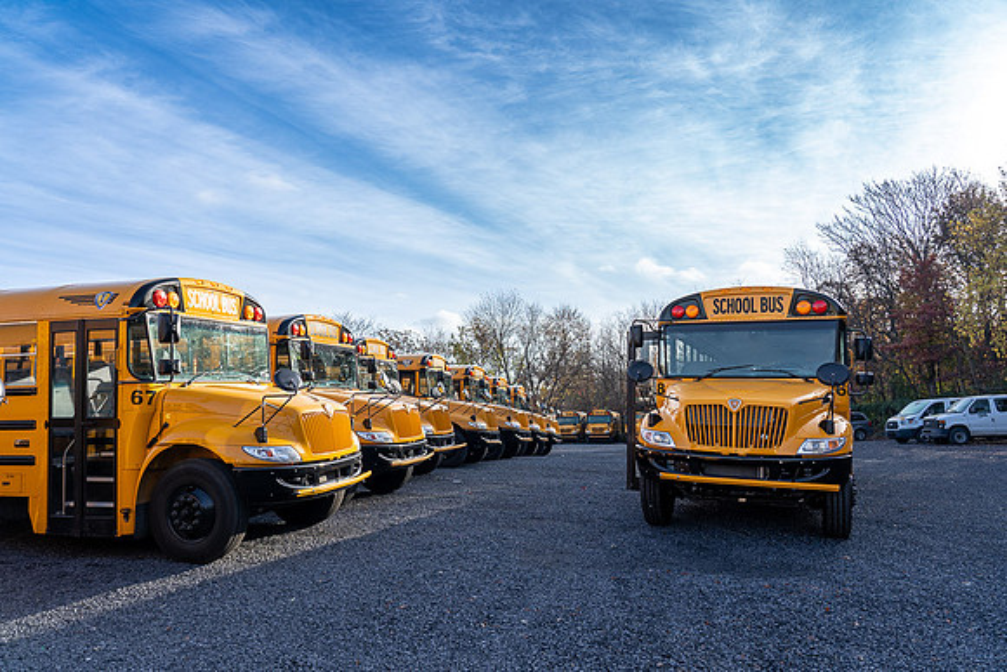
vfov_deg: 53.2
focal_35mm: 24
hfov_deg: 73.7
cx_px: 504
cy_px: 336
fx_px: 671
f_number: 5.6
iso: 125
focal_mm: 24
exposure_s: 1/400
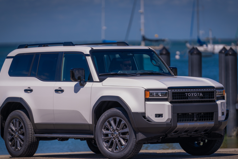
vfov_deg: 5.7
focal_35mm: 243
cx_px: 123
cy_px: 94
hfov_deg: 8.5
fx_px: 1606
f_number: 2.8
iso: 125
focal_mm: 200
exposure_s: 1/3200
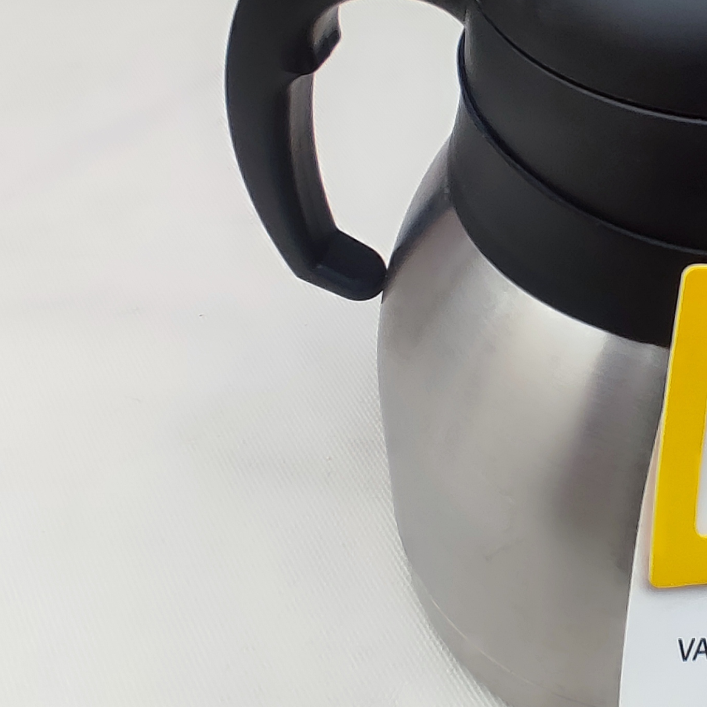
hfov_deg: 44.5
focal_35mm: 34
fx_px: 786
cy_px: 235
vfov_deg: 47.6
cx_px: 623
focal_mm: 1.65
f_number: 2.2
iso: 50
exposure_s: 1/214
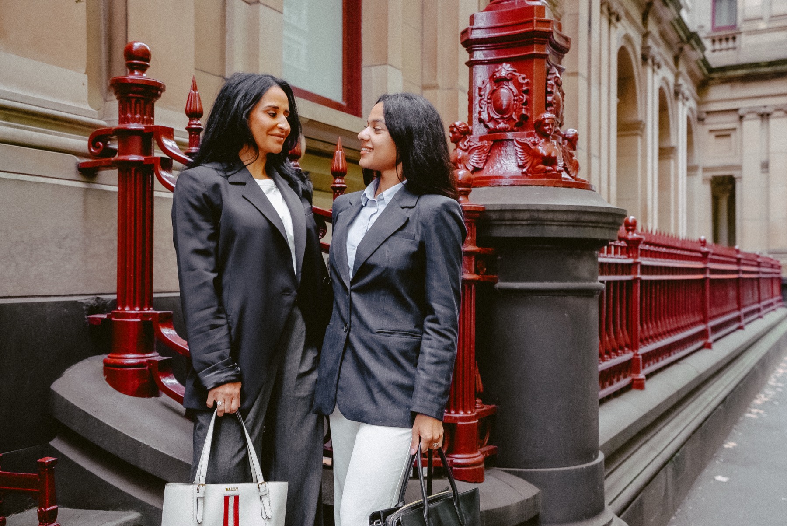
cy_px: 263
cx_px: 394
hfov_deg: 48.4
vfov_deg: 33.4
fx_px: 875
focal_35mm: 40
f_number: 4.5
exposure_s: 1/100
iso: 12800
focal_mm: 40
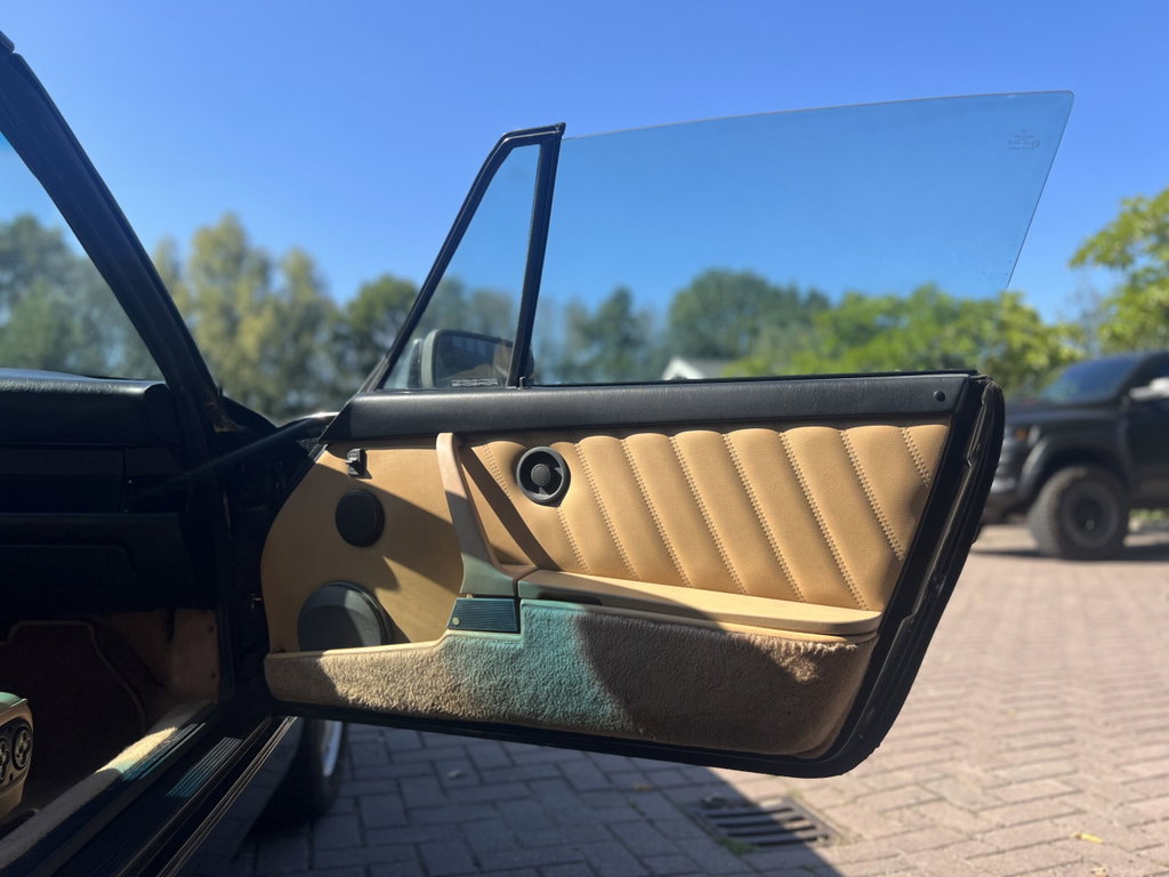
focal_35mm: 26
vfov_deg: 53.1
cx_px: 584
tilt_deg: +4.0
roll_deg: +0.7
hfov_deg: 67.3
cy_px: 438
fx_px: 878
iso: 50
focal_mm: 5.7
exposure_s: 1/1972
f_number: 1.5
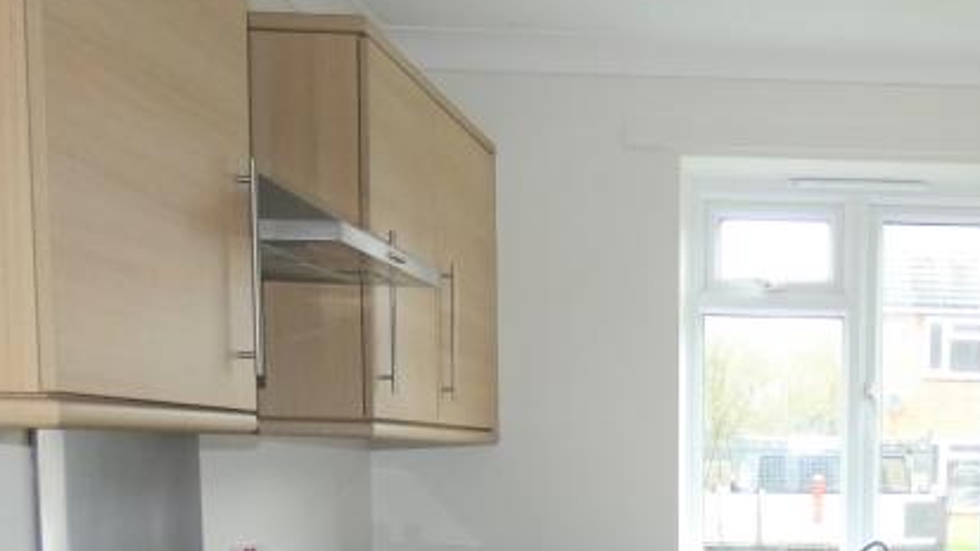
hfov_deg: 36.4
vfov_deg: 20.8
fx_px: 1403
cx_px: 864
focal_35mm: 54
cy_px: 648
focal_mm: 3.6
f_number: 2.8
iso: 320
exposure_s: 1/50
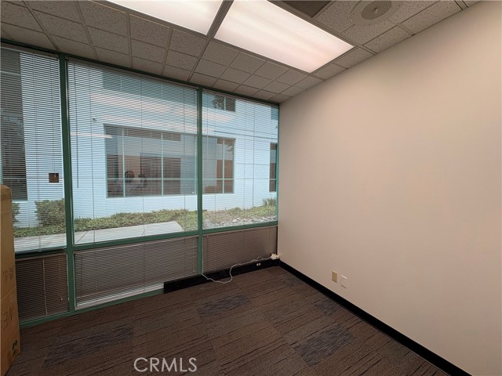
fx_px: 203
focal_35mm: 14
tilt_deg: -2.8
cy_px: 188
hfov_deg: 102.1
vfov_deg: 85.7
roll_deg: +0.0
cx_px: 251
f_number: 2.2
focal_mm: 2.22
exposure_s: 1/120
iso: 50
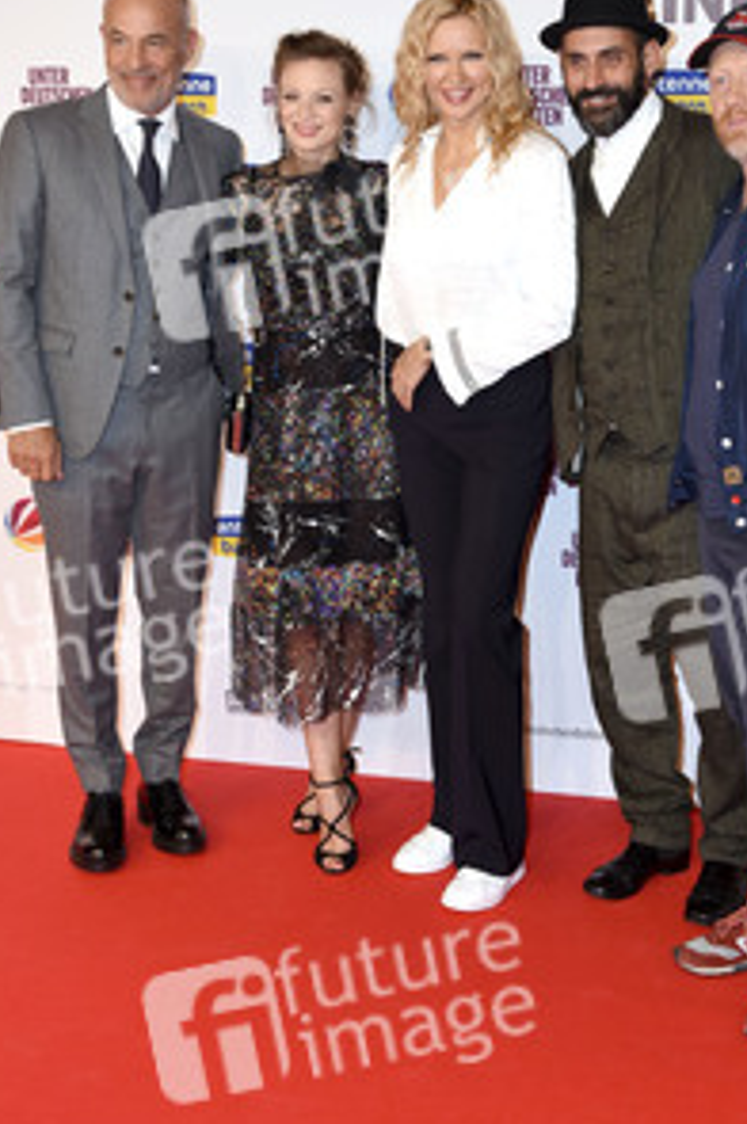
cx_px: 450
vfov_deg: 32.8
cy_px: 442
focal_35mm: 61
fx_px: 1903
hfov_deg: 22.2
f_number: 5.6
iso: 500
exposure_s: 1/125
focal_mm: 30
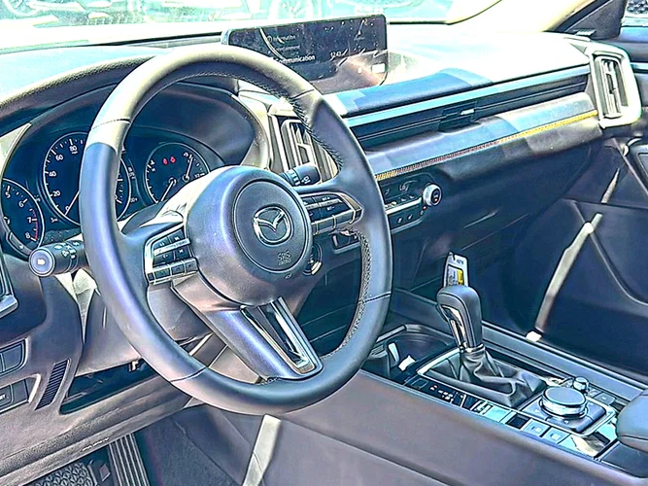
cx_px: 335
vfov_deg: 34.3
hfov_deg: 44.8
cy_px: 246
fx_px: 786
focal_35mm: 42
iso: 125
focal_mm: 6.86
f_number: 1.78
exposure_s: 1/291
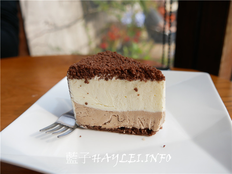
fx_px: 188
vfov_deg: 49.7
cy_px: 87
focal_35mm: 28
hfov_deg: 63.4
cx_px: 116
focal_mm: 14
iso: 200
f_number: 3.5
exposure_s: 1/125
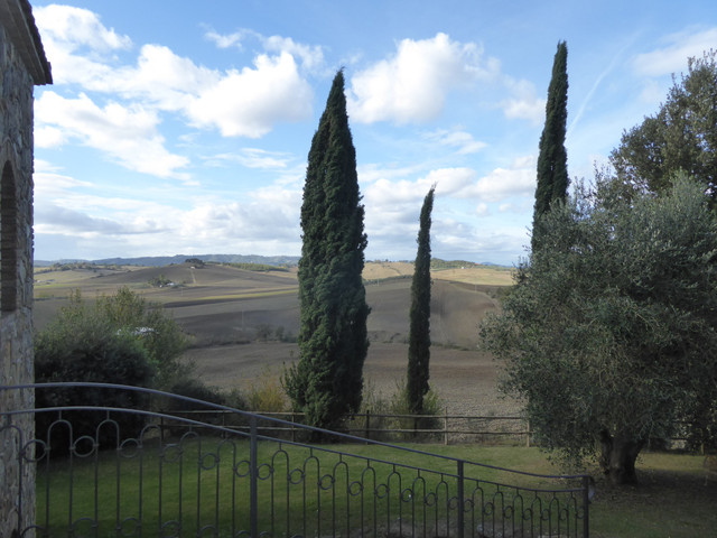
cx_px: 358
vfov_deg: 56.8
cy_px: 269
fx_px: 497
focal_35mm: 24
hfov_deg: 71.6
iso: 160
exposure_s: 1/640
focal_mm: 4.3
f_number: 3.3
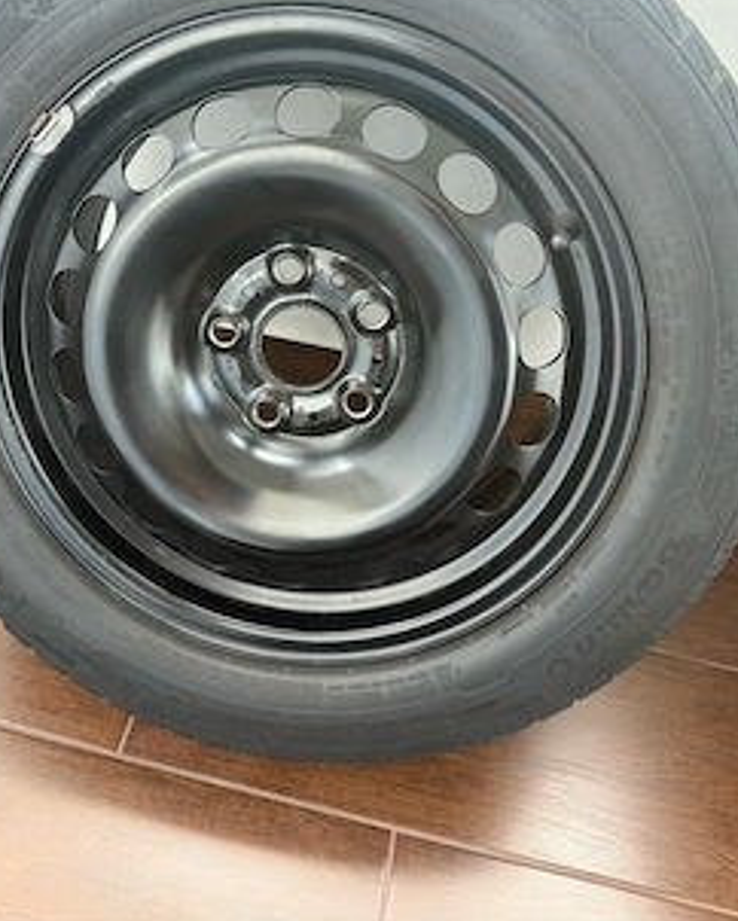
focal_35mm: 31
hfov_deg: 47.0
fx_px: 846
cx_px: 317
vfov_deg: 56.1
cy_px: 317
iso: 320
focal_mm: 6.76
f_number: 1.78
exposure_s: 1/60
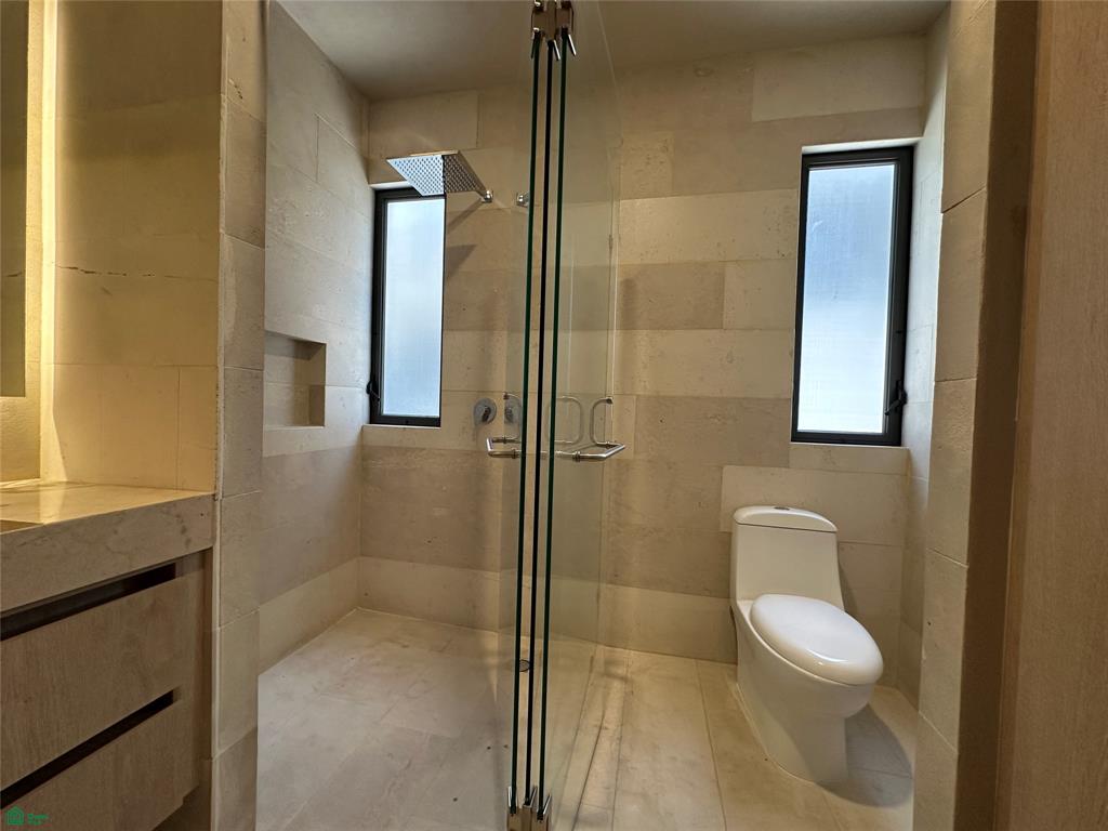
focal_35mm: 14
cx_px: 554
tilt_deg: -0.9
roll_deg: -1.8
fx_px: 448
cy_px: 416
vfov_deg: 85.7
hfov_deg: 102.1
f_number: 2.2
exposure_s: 1/60
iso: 160
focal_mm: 2.22
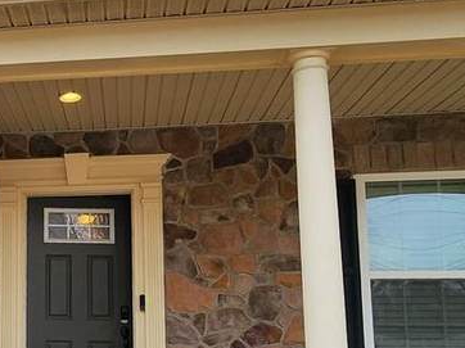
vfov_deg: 31.1
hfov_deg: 36.0
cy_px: 244
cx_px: -28
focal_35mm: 46
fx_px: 618
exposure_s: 1/833
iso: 50
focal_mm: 2.2
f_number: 2.2
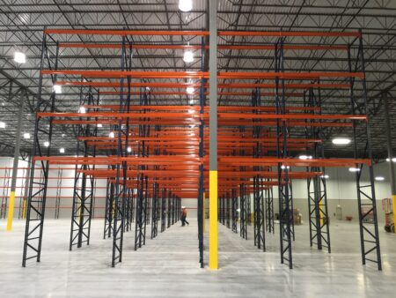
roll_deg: -0.6
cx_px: 198
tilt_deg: +11.2
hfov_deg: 61.6
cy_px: 149
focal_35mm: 29
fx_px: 332
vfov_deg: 48.3
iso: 80
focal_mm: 4.15
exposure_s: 1/15
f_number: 2.2
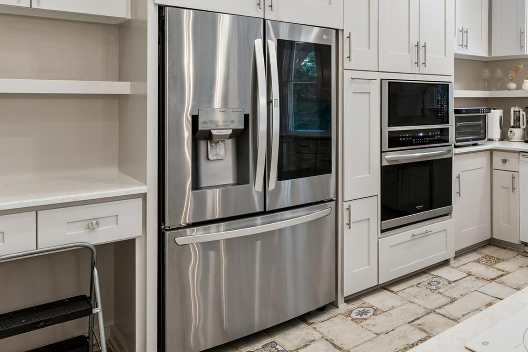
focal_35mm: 30
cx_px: 490
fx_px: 445
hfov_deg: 52.6
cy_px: 117
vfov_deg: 42.5
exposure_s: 1/6
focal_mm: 16.2
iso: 400
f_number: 13
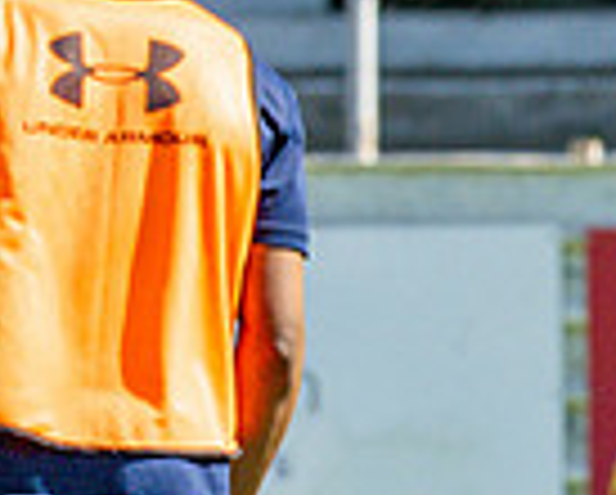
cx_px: 1185
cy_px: 572
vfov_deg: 1.7
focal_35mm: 932
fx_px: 17016
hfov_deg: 2.1
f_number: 4
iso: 400
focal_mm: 135
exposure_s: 1/4000
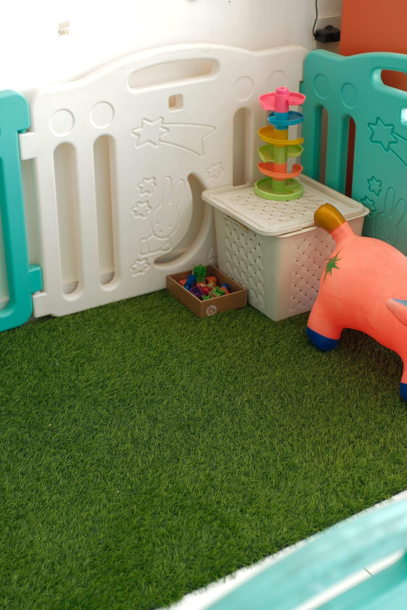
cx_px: 159
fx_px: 983
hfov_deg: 23.3
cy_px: 308
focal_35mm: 58
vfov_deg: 34.5
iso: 80
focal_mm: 25
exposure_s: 1/80
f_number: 2.2
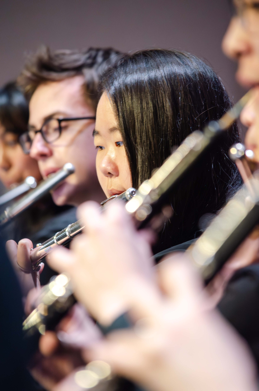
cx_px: 130
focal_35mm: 278
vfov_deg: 7.4
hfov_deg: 4.9
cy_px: 196
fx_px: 3008
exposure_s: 1/125
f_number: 5
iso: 1600
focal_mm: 185
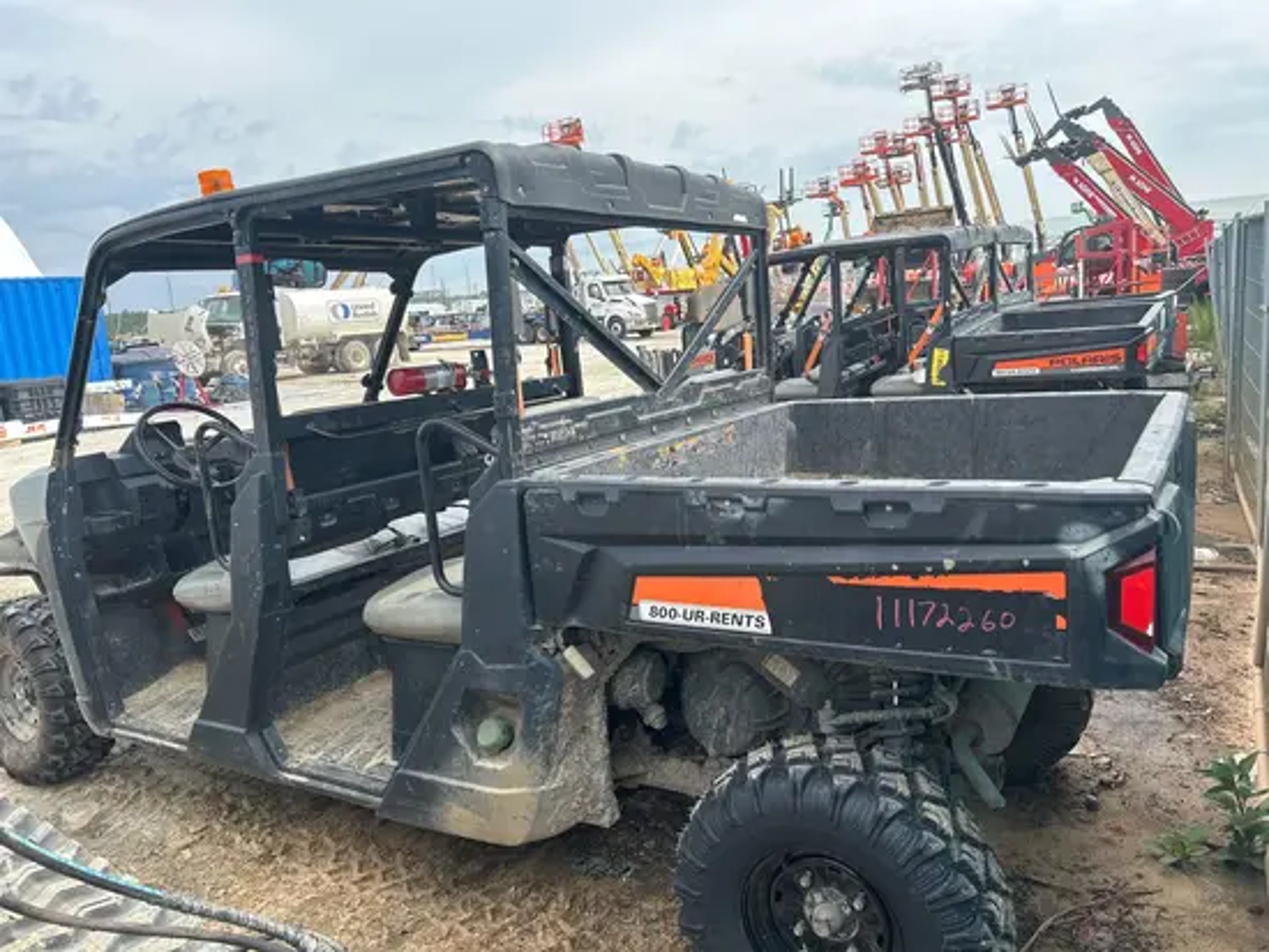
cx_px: 634
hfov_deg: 67.3
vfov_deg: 53.1
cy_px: 476
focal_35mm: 26
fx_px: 954
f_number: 1.5
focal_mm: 5.7
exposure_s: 1/1531
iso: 50
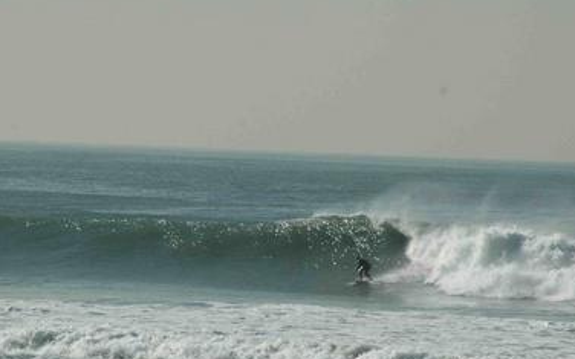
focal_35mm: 368
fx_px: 5763
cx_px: 308
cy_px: 244
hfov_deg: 5.7
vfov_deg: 3.6
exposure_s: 1/1600
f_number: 10
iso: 400
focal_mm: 165
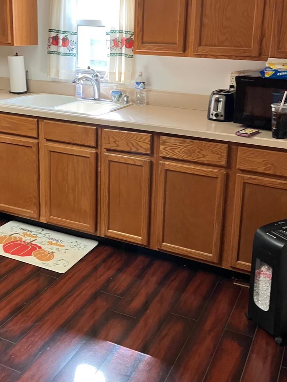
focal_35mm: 41
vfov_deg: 45.4
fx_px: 453
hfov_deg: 35.0
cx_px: 114
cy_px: 141
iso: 100
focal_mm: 3.99
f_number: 1.8
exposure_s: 1/60
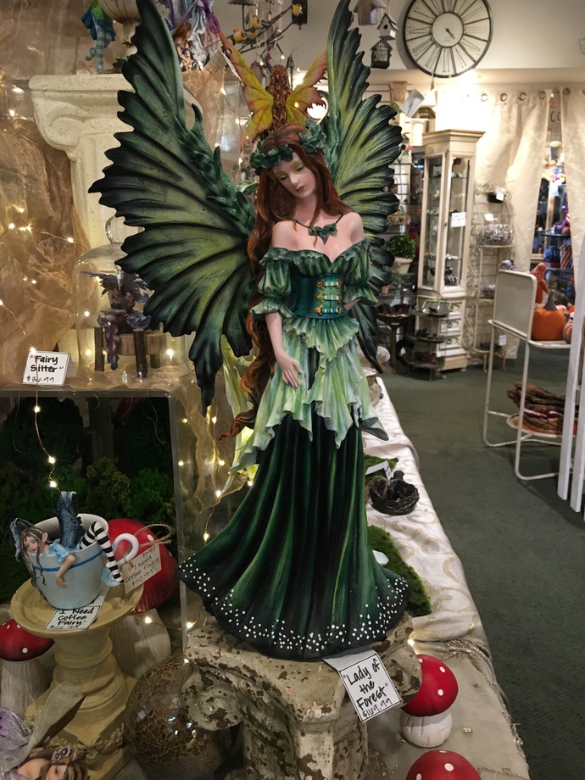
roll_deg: -0.1
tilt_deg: -14.0
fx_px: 653
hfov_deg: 48.2
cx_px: 292
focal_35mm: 29
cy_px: 390
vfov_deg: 61.7
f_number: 2.2
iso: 64
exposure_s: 1/15
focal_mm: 4.15
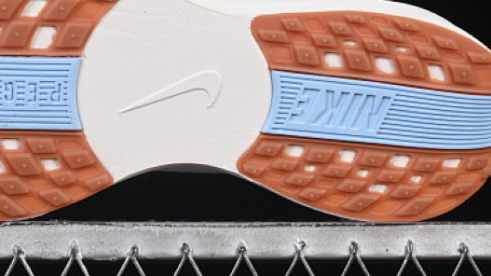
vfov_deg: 7.5
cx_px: 135
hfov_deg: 13.3
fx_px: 2095
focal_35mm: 161
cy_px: 11
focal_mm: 50
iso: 160
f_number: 8
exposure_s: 1/80
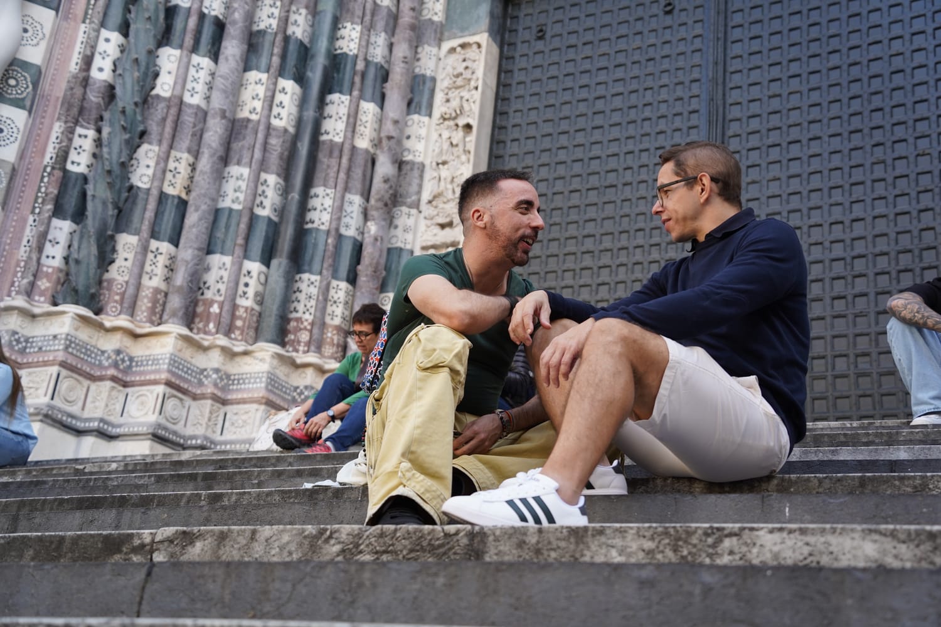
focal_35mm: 42
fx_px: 1098
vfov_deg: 31.9
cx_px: 470
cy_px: 314
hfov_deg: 46.4
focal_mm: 42
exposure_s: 1/160
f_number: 4
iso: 250
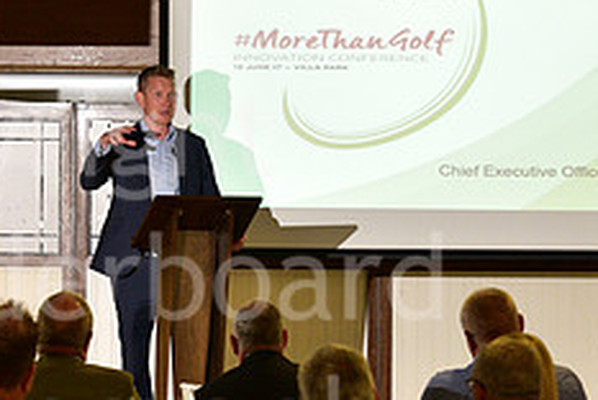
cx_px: 115
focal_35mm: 311
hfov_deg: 6.6
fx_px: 5172
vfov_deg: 4.4
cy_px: 301
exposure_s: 1/100
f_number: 5.6
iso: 1600
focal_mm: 125
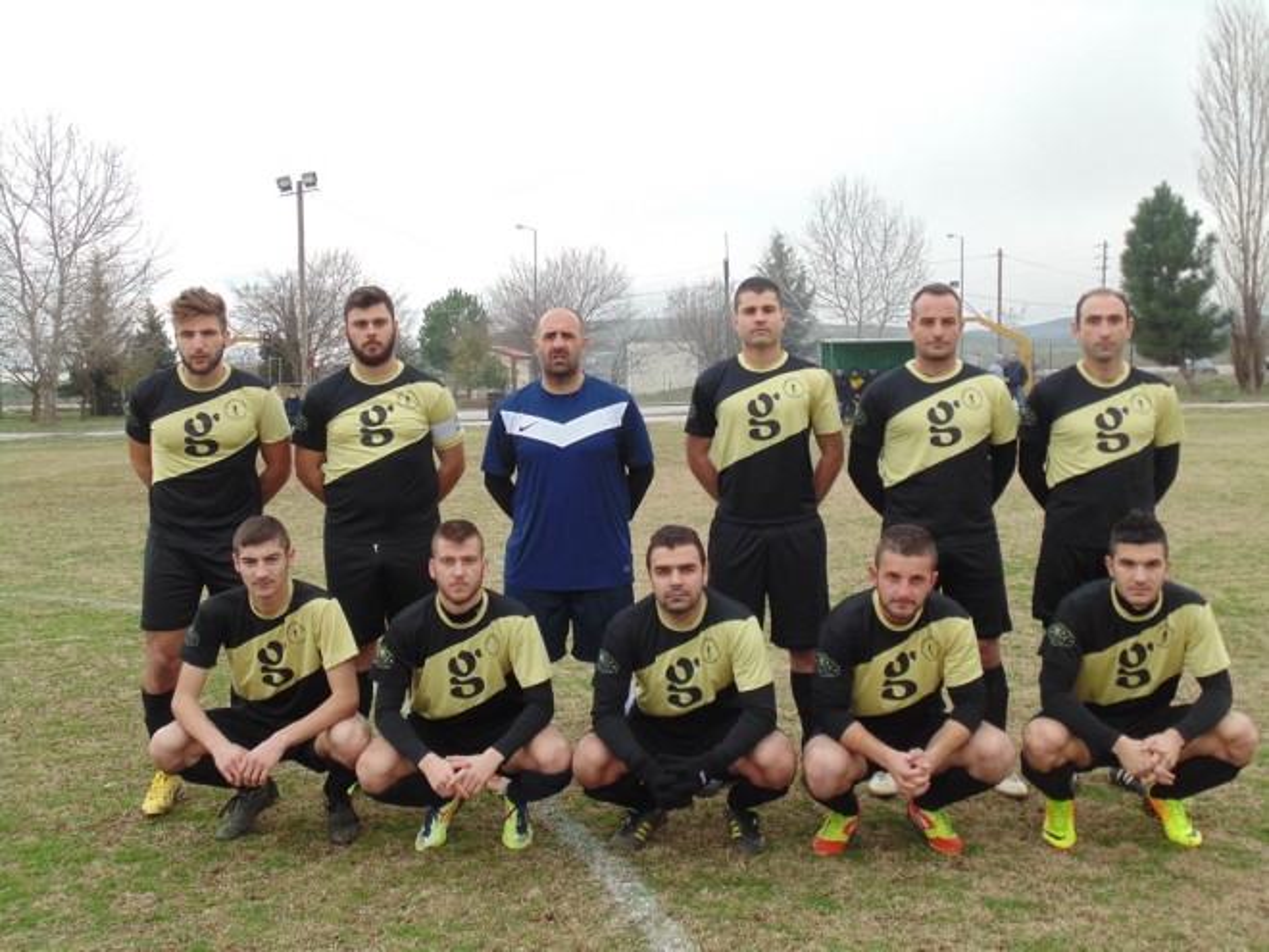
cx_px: 634
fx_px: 1503
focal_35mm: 41
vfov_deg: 35.1
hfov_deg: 45.8
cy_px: 476
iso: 80
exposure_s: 1/125
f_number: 3.6
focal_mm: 7.4
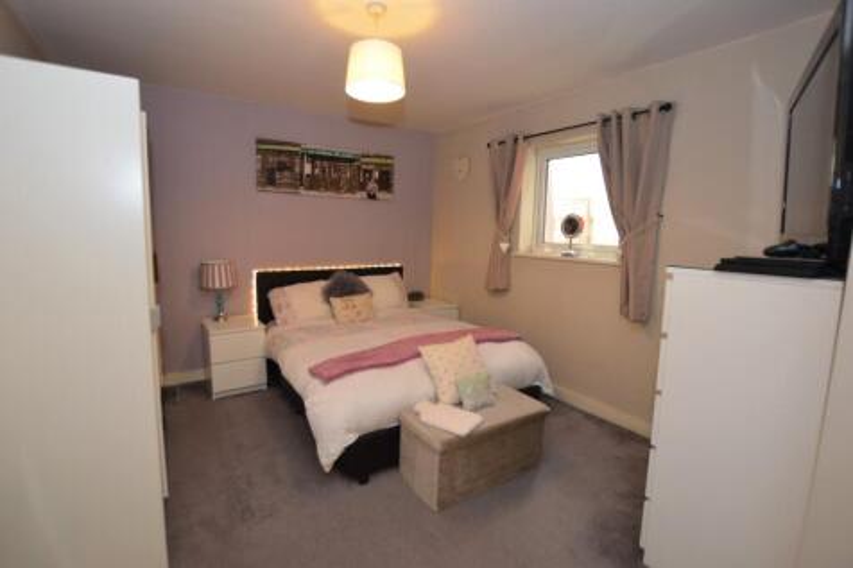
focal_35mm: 15
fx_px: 355
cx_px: 426
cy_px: 284
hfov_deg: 100.4
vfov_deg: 77.3
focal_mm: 10
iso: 720
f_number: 3.5
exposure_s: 1/60
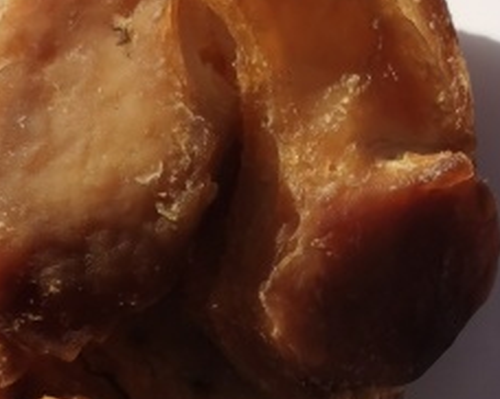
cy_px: 409
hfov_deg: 7.6
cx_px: 294
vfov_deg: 6.0
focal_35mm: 256
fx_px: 3785
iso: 50
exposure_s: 1/1916
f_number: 1.8
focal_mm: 5.58
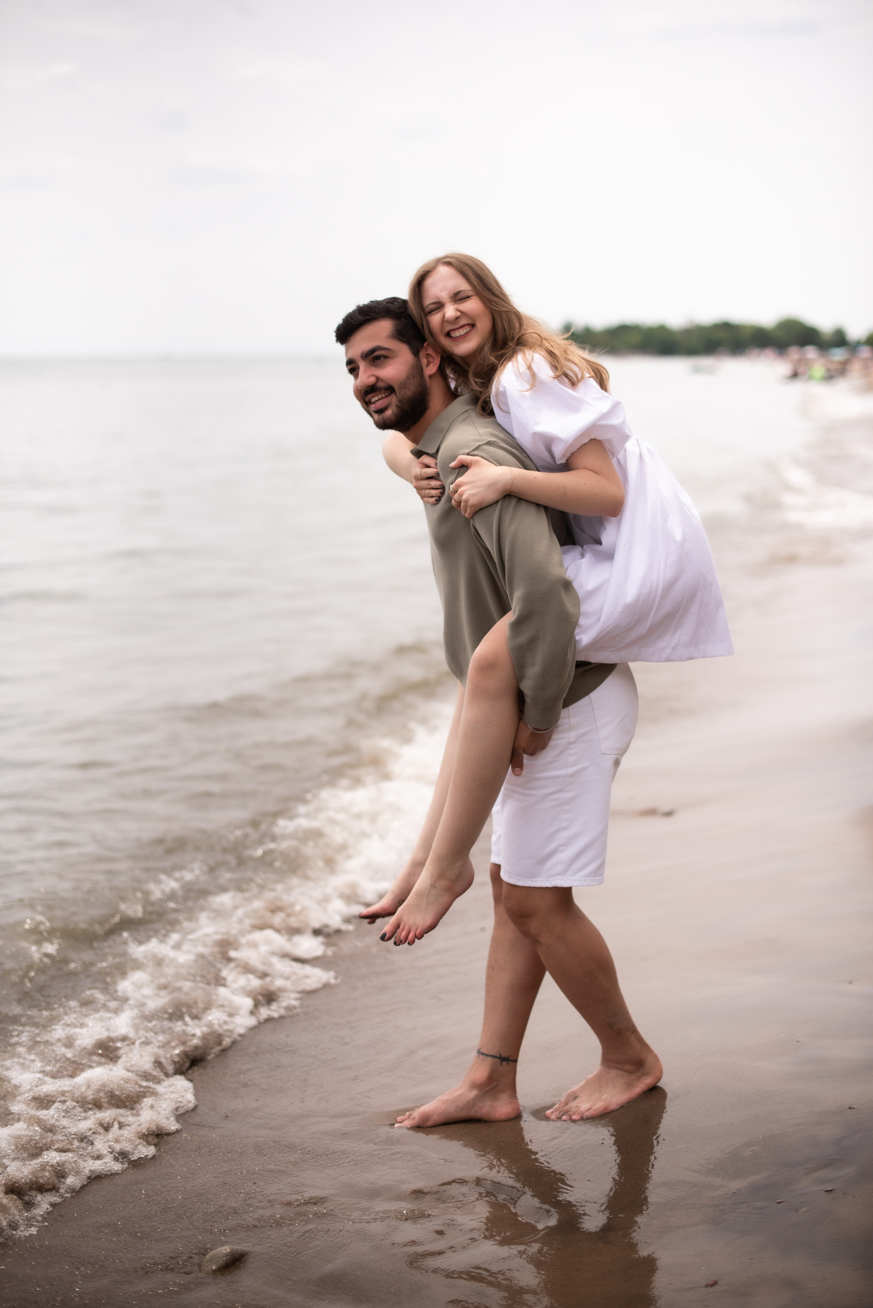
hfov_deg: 27.0
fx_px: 1817
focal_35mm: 50
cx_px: 436
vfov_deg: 39.6
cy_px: 654
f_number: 2.2
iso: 100
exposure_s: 1/4000
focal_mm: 50
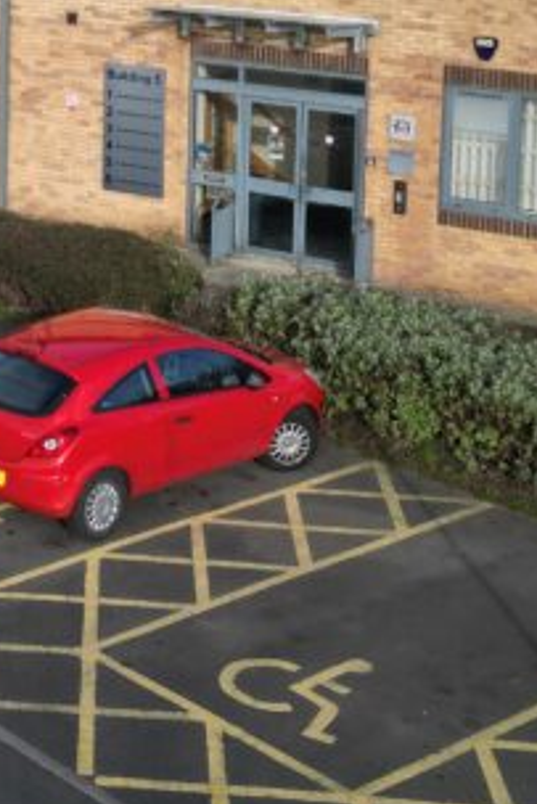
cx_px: -169
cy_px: -5
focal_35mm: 84
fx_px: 1877
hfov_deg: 15.5
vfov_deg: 23.2
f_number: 1.7
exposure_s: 1/2000
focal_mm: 6.72
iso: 120
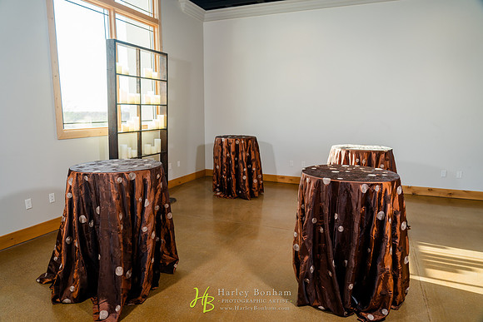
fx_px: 322
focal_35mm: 24
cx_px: 242
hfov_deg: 73.7
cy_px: 161
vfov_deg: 53.2
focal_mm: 24
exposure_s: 1/80
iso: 200
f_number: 4
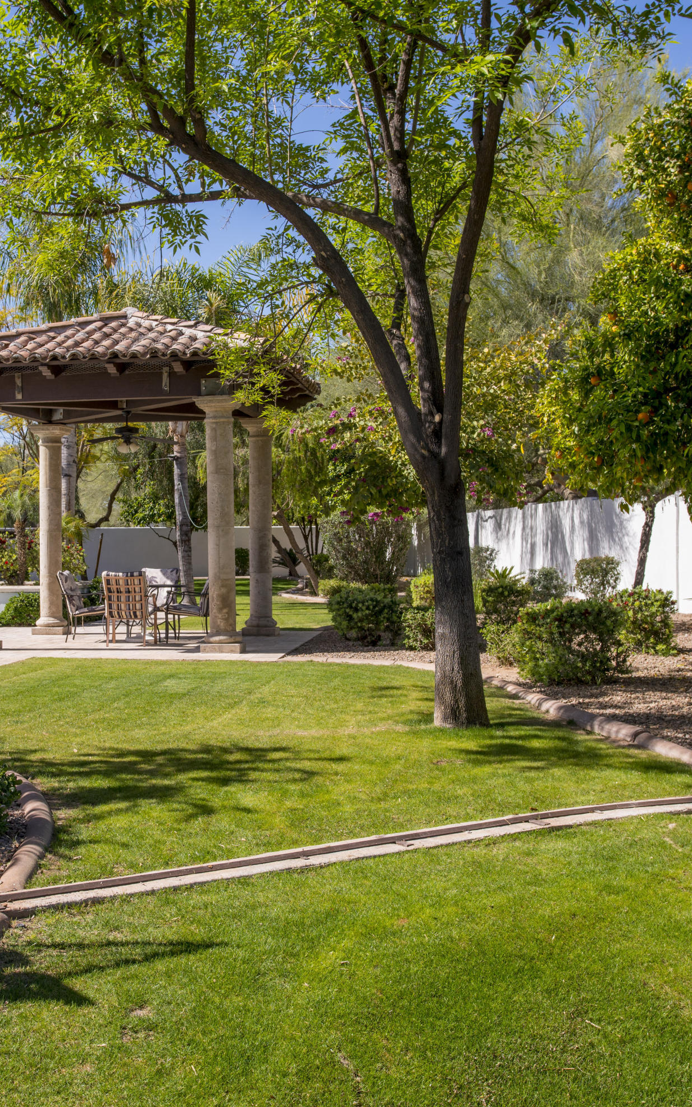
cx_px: 204
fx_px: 1358
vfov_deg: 44.4
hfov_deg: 28.3
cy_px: 556
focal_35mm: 45
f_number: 8
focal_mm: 29
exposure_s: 1/400
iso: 200
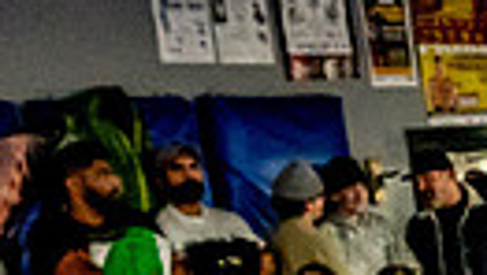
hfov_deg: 16.5
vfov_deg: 10.4
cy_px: 463
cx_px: 844
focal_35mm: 111
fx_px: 1435
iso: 5000
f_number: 2.8
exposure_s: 1/200
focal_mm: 16
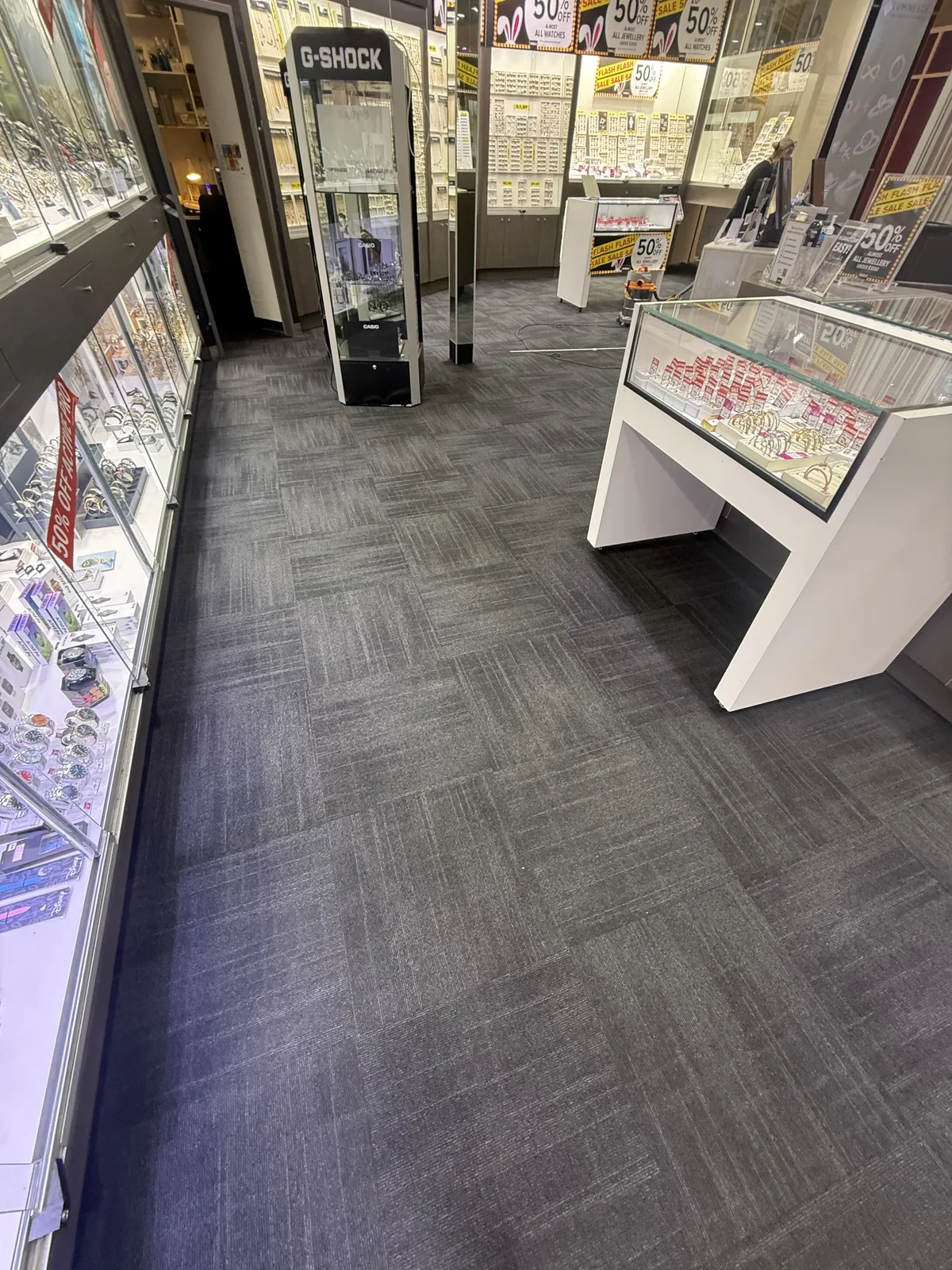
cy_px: 635
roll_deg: -0.6
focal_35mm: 14
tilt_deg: -41.7
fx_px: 513
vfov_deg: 102.1
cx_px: 476
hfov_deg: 85.7
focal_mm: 2.22
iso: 250
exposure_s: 1/50
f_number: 2.2
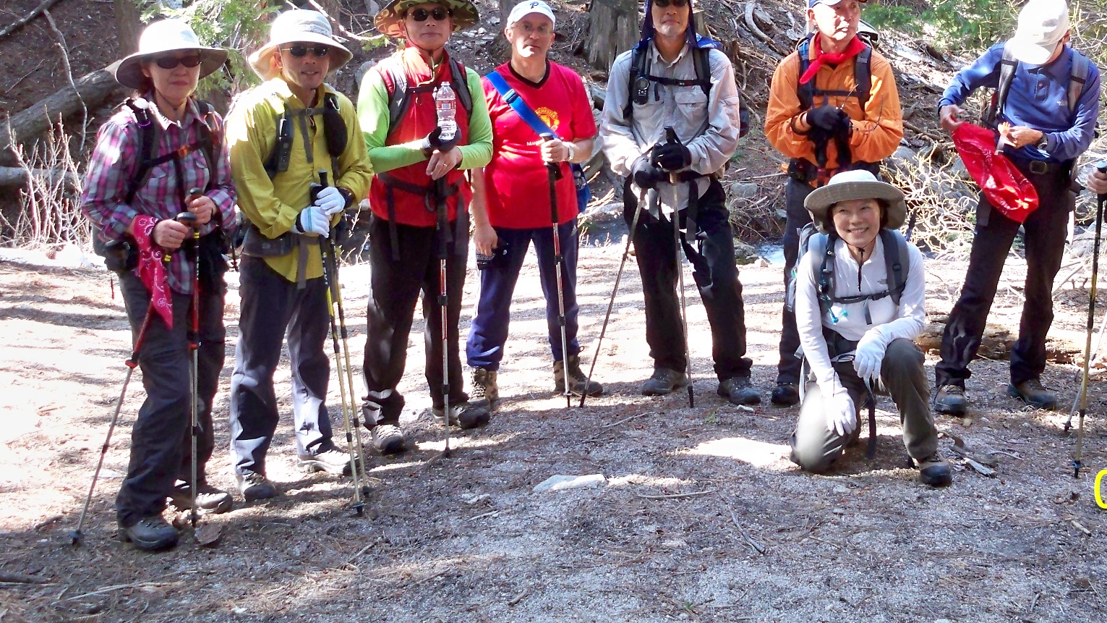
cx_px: 735
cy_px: 86
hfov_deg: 40.1
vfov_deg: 23.0
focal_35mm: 51
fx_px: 1497
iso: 200
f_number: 3.1
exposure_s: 1/60
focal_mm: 6.3
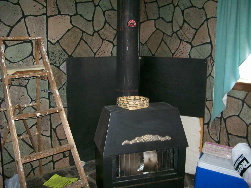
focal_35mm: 36
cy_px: 94
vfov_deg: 39.7
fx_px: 261
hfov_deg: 51.4
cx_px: 126
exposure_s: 1/64
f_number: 2.7
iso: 140
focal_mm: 6
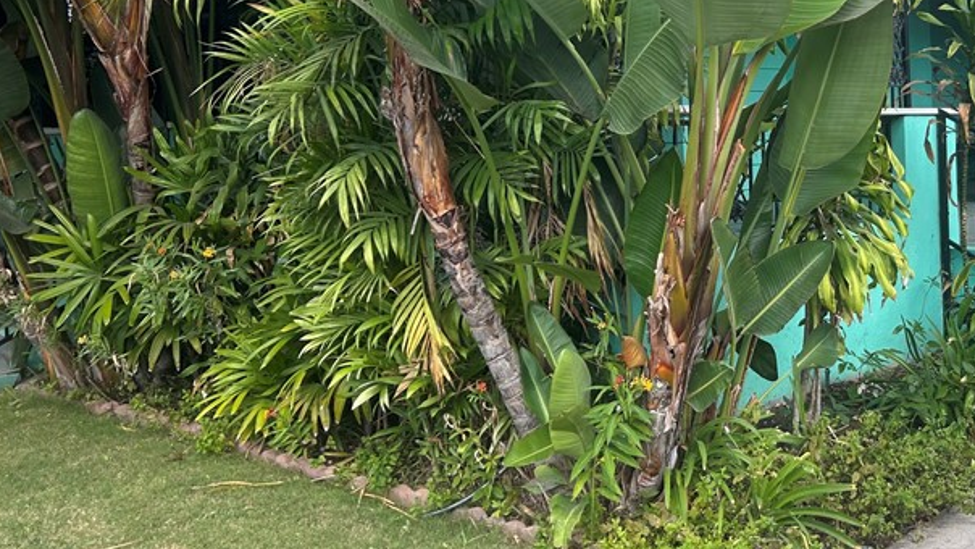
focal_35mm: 48
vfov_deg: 24.3
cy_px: 68
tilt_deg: +2.6
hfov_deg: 41.3
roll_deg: -0.9
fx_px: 1241
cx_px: 764
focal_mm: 5.7
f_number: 1.5
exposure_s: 1/909
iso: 50
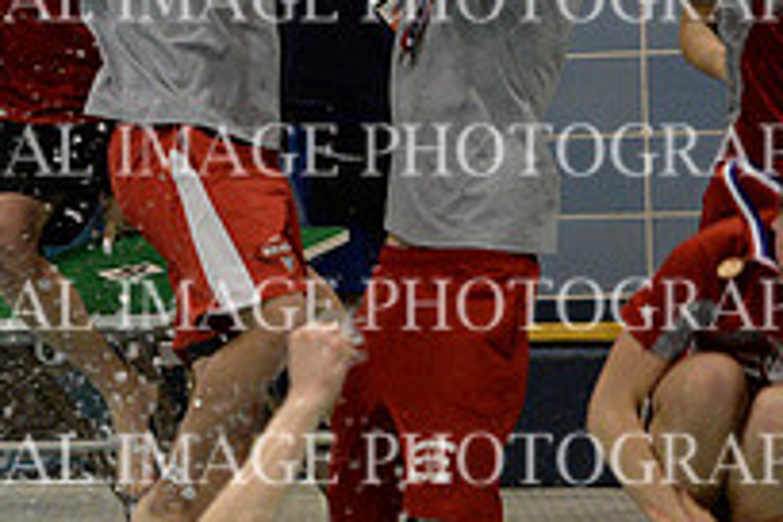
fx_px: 6177
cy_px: 73
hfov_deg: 7.3
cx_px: 342
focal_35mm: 284
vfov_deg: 4.8
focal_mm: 100
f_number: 3.5
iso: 6400
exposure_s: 1/400
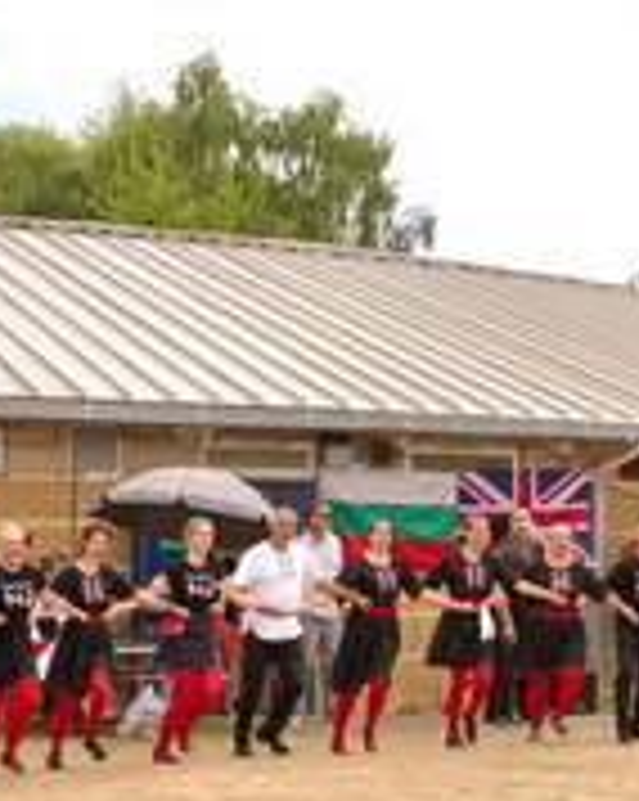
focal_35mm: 114
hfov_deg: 13.5
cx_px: 423
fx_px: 2700
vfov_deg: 16.8
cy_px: 536
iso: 100
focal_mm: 36
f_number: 5
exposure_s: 1/500
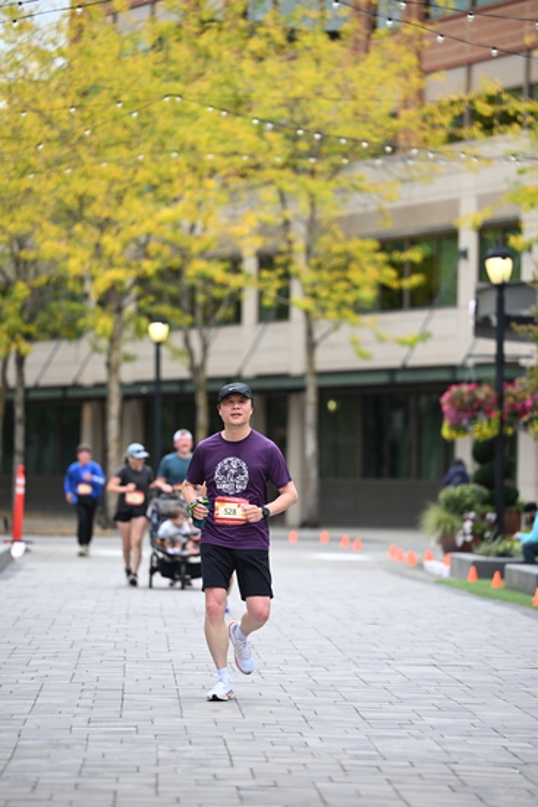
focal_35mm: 165
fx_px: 3696
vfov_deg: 12.4
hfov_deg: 8.3
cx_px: 269
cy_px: 404
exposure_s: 1/2000
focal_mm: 165
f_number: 2.8
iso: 640
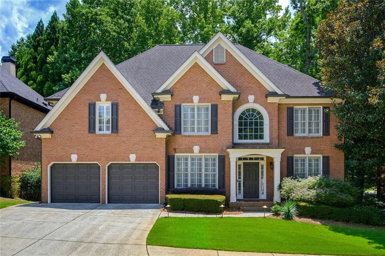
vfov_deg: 43.5
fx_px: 321
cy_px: 128
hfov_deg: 62.0
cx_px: 192
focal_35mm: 30
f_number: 7.1
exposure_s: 1/800
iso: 400
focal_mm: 30
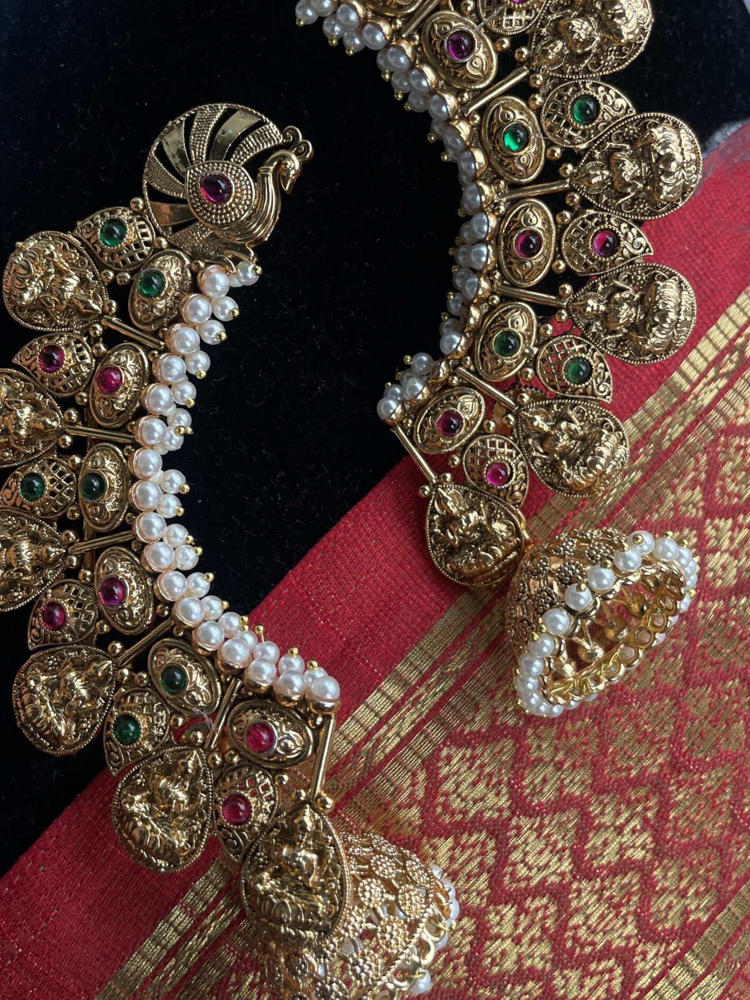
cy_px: 442
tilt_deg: -68.1
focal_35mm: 35
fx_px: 1011
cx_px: 355
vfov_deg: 52.5
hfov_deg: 40.7
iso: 125
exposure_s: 1/121
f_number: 1.6
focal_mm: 4.2
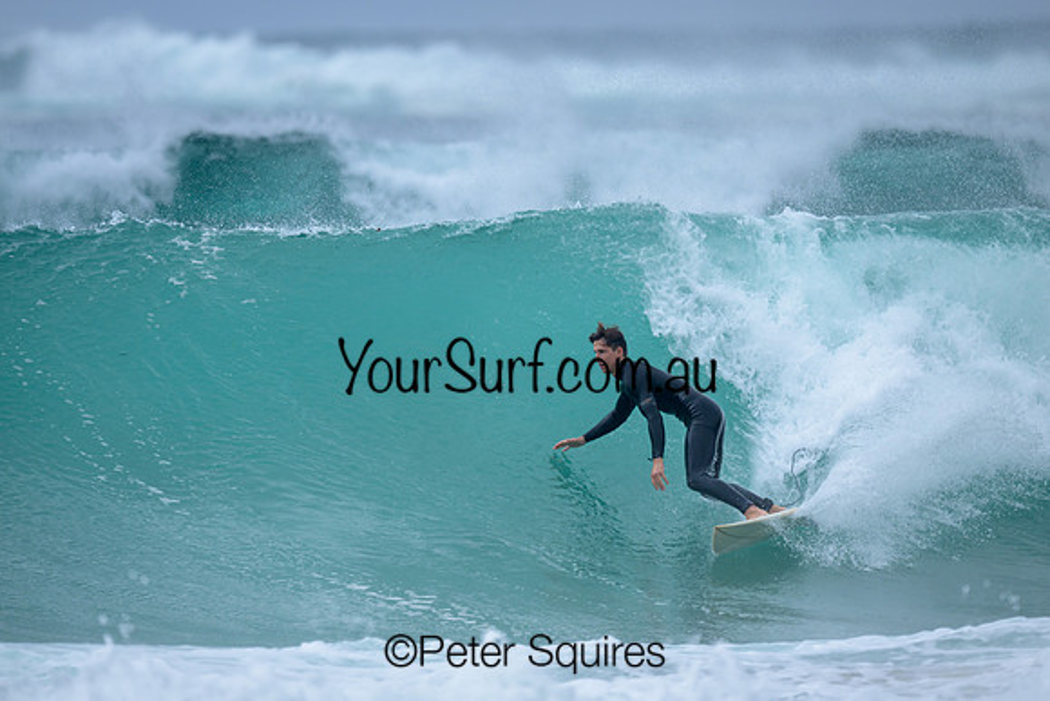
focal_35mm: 800
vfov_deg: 1.7
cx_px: 525
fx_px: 23338
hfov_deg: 2.6
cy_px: 350
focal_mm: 800
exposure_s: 1/2000
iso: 280
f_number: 6.3
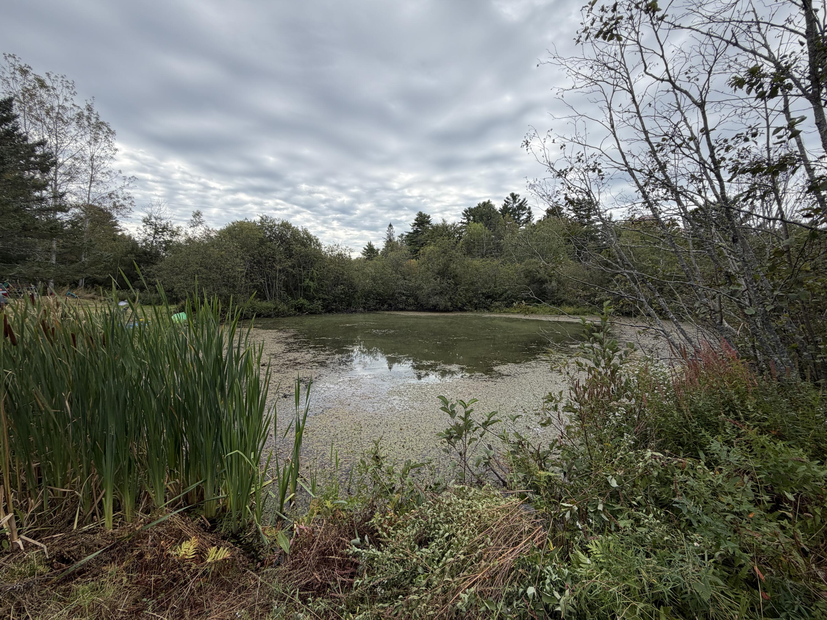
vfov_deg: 85.7
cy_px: 310
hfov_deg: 102.1
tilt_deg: -2.9
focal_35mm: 14
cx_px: 414
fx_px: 334
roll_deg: +0.5
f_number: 2.2
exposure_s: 1/770
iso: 32
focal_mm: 2.22
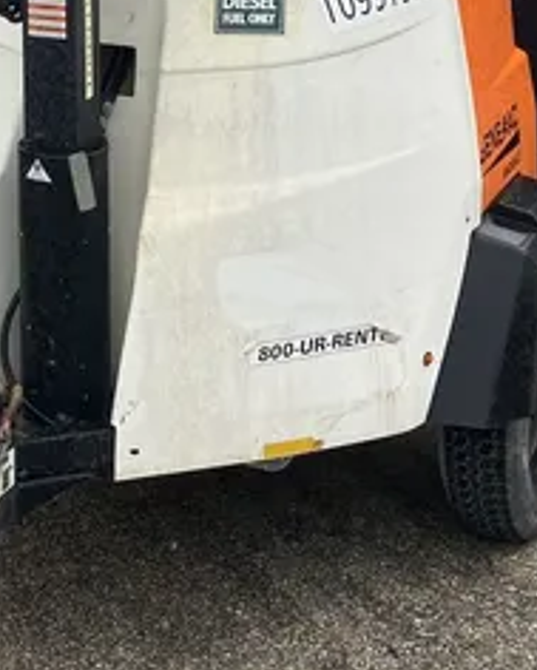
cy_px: 53
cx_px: 43
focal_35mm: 85
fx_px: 1688
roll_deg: -0.4
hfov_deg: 17.8
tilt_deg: -12.1
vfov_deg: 21.9
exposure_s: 1/127
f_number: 1.8
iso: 20
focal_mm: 3.99
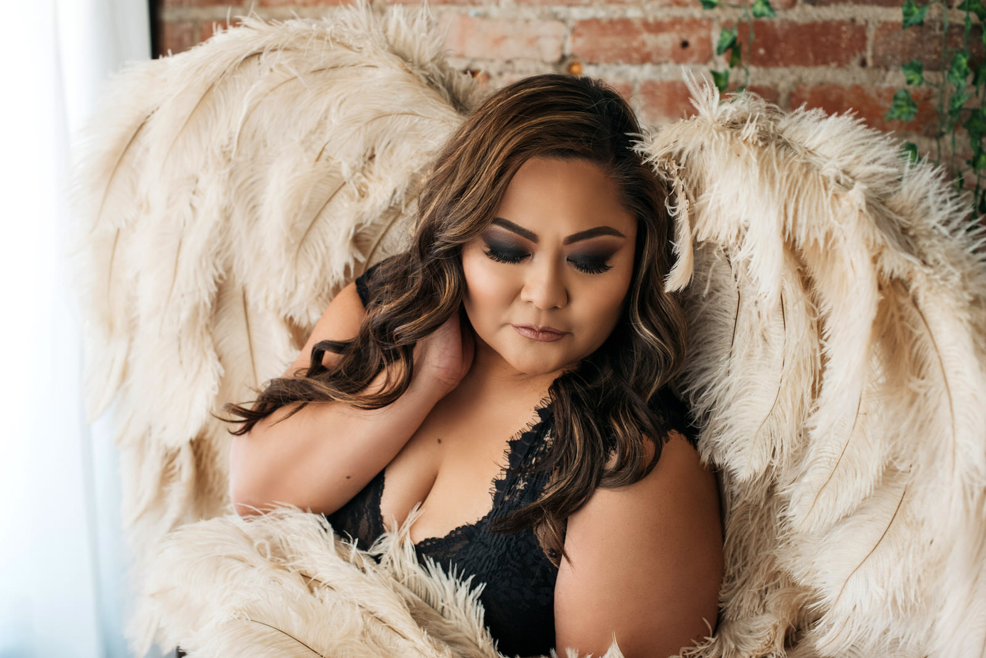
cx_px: 493
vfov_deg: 27.0
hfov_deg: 39.6
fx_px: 1370
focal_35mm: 50
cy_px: 329
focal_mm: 50
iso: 1000
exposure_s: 1/200
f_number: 4
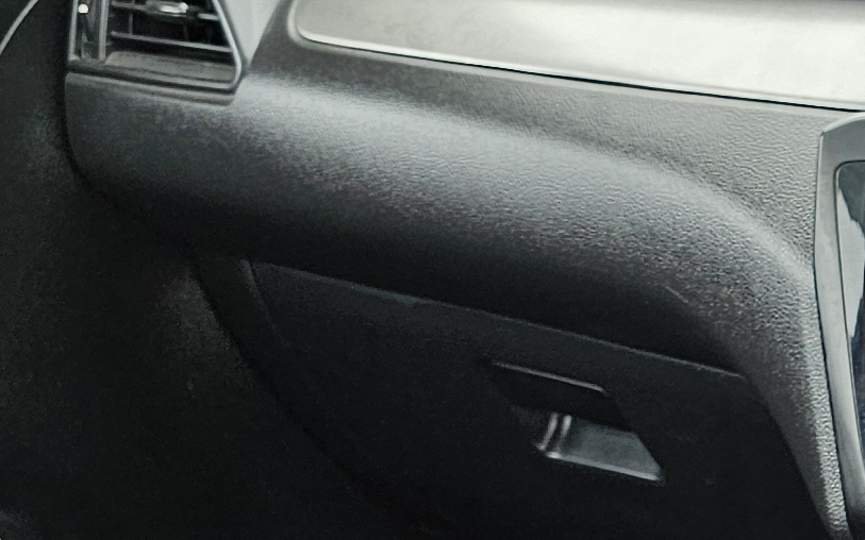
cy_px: 883
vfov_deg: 10.4
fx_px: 2829
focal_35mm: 120
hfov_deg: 15.6
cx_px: 1410
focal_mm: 6.3
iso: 64
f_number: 1.7
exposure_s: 1/180
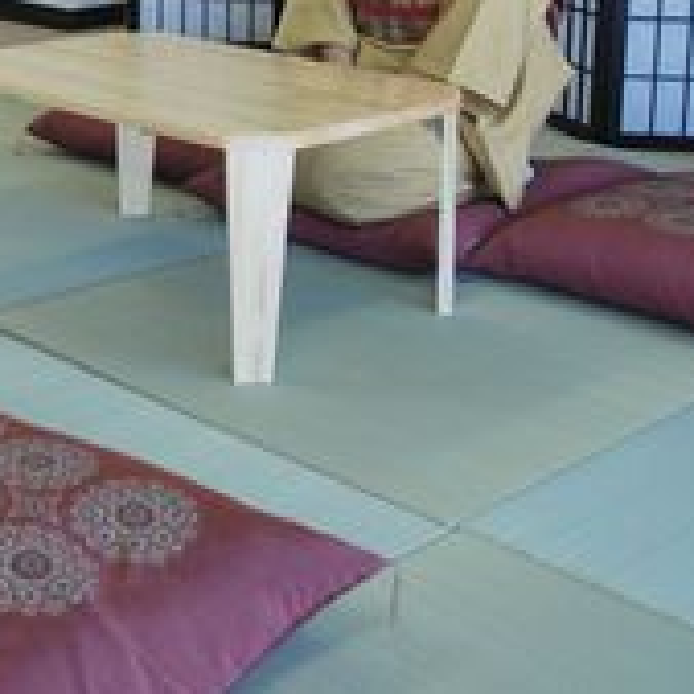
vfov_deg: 27.3
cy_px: 84
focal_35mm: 61
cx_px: -29
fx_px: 1384
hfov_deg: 26.4
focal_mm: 18
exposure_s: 1/80
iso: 200
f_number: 4.5
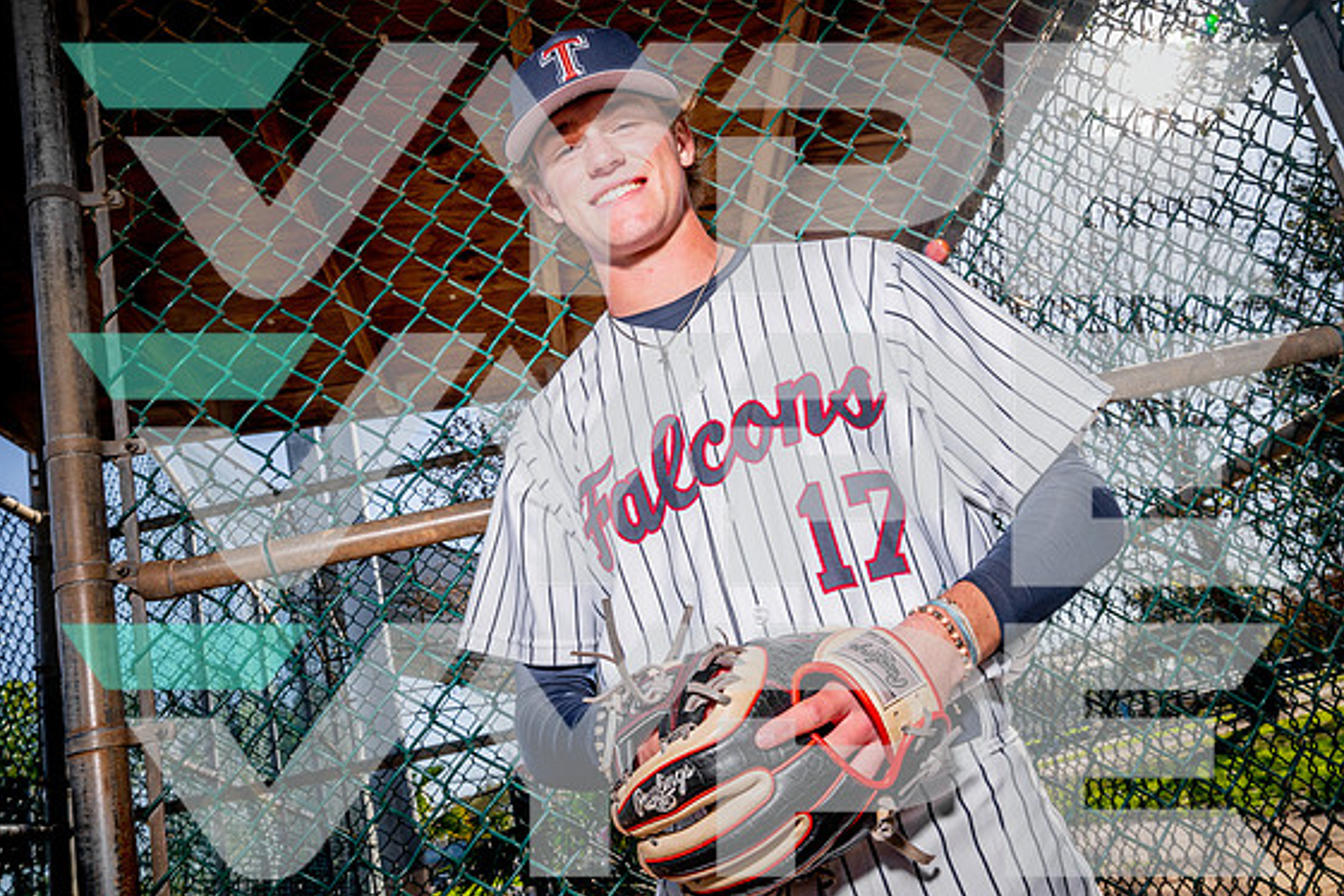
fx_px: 1120
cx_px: 678
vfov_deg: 43.6
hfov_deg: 61.9
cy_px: 461
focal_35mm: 30
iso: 200
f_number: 13
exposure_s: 1/125
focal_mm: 29
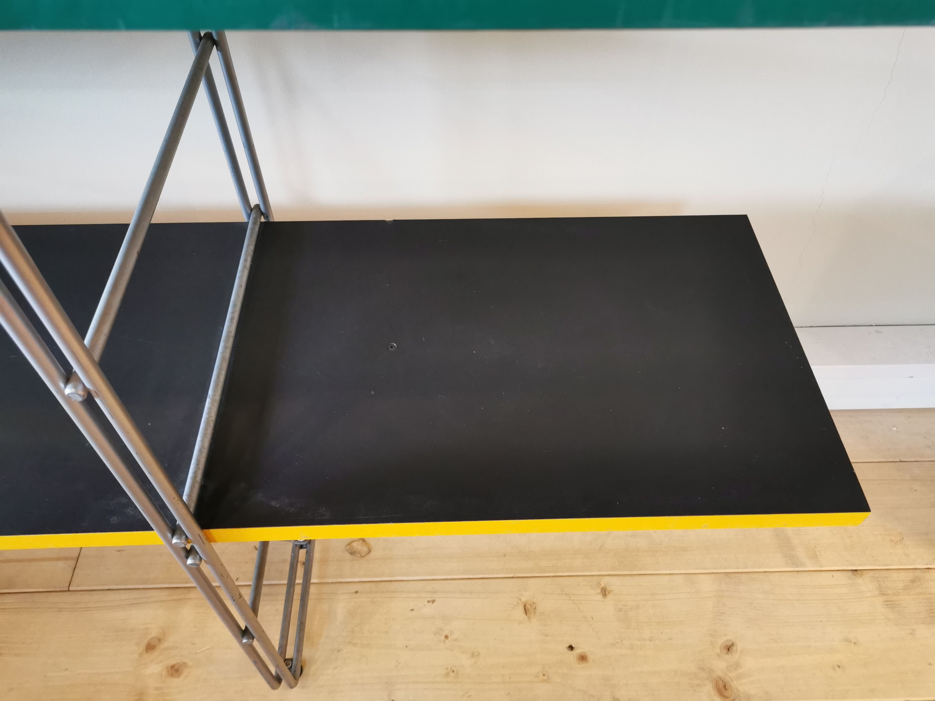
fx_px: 729
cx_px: 468
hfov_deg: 65.3
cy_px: 350
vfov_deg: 51.4
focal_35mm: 27
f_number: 1.8
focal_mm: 5.58
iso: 320
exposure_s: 1/50
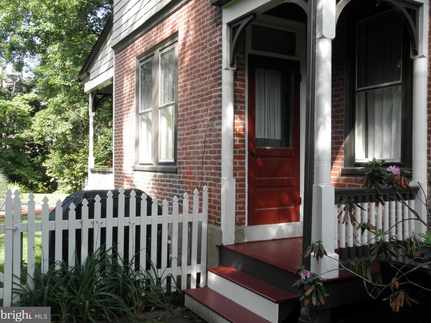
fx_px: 448
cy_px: 158
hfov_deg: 51.4
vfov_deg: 39.7
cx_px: 218
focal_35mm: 36
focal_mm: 6.1
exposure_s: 1/100
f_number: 3.2
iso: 64
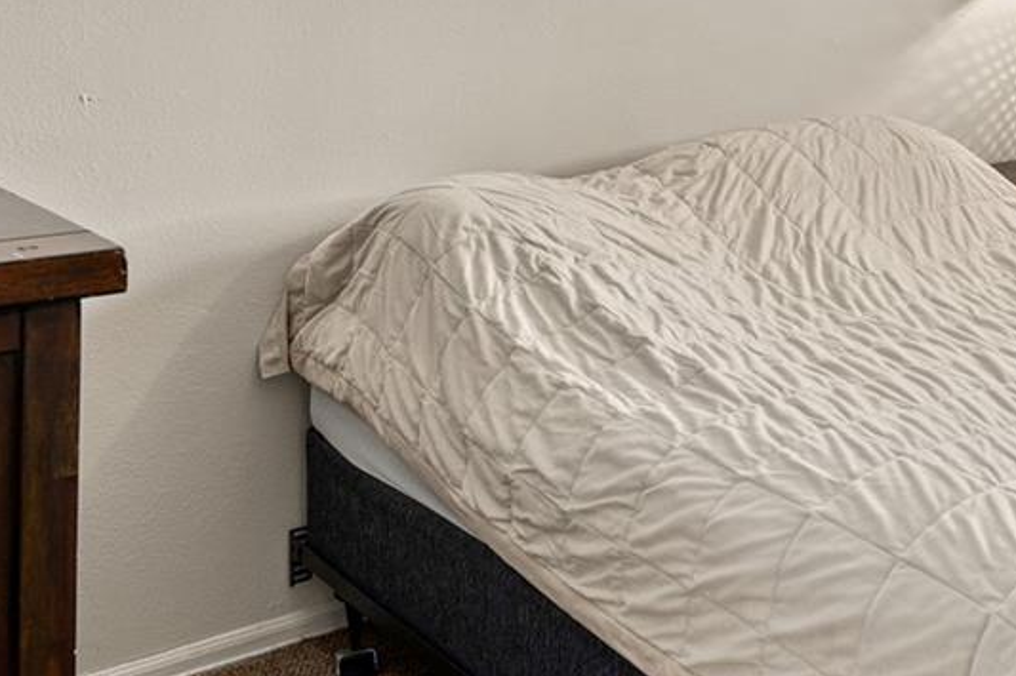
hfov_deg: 35.5
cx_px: 831
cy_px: -135
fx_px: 1523
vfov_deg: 23.0
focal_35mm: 54
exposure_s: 1/1.67
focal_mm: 18
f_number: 8
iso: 800
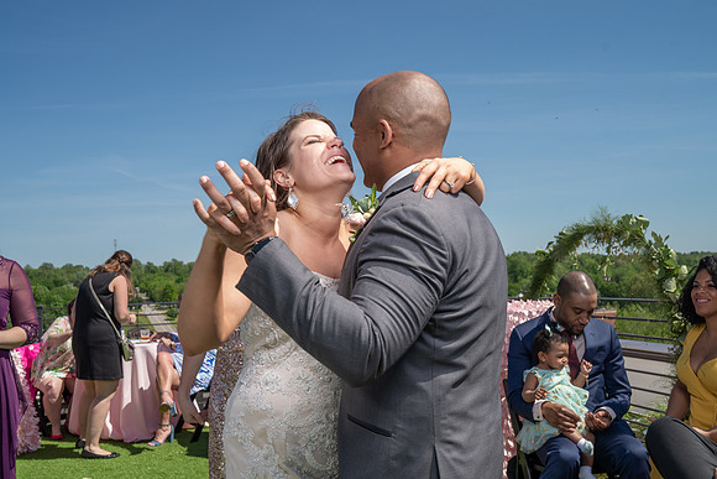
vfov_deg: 36.4
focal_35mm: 37
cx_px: 358
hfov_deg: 52.4
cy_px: 240
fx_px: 728
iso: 50
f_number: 7.1
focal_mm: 35
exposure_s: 1/250
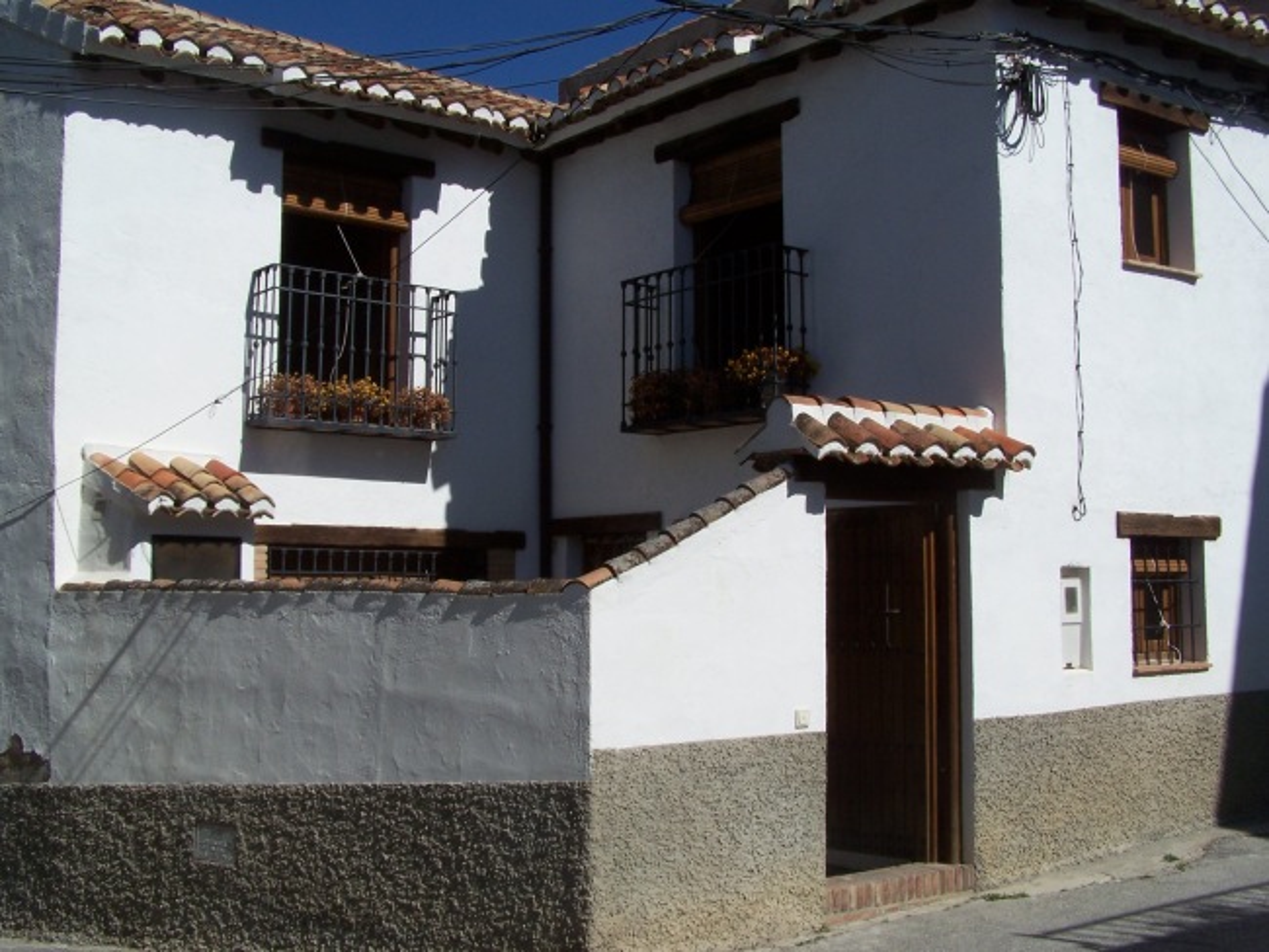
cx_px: 634
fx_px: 1394
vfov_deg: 37.7
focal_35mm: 38
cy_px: 476
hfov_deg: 49.0
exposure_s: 1/750
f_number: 5.6
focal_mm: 6.3
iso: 80
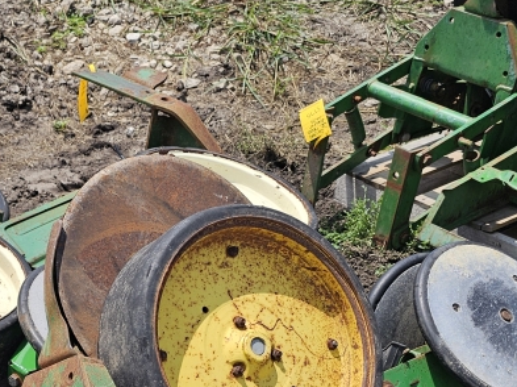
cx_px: 49
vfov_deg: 22.8
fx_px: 895
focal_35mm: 60
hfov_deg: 30.7
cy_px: 436
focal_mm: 6.3
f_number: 1.7
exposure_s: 1/728
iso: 10
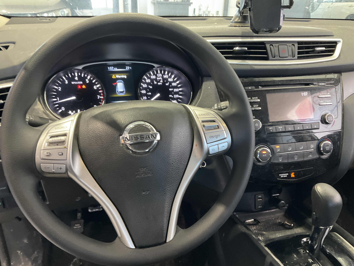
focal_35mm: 29
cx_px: 177
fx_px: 297
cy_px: 133
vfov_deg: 48.2
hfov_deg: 61.7
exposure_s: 1/40
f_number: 1.8
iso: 320
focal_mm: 3
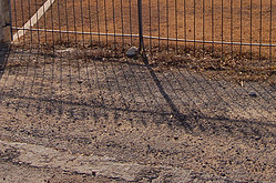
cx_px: 159
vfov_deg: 20.3
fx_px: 482
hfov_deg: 31.9
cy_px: -30
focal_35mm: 63
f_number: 9
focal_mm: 18
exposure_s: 1/320
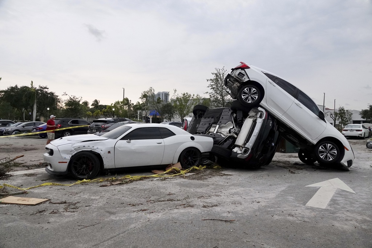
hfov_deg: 71.5
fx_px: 258
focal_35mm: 25
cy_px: 124
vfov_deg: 51.3
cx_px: 186
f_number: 4
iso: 1250
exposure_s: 1/800
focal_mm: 9.3
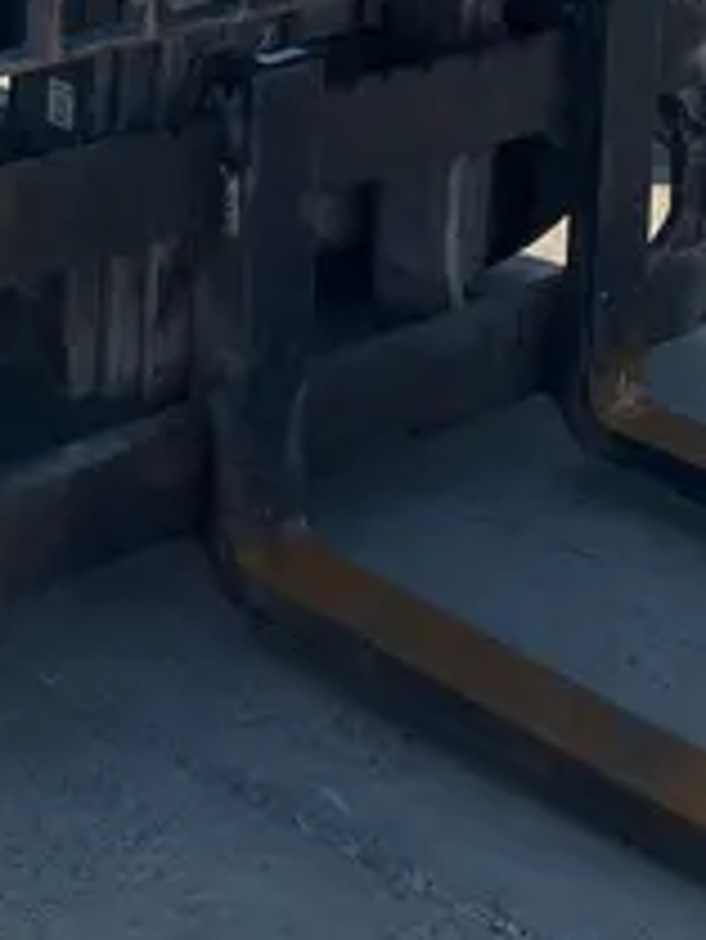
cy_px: -560
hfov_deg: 15.9
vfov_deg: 18.5
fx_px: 2472
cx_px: 0
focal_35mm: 91
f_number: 1.6
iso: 50
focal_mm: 5.1
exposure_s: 1/4310
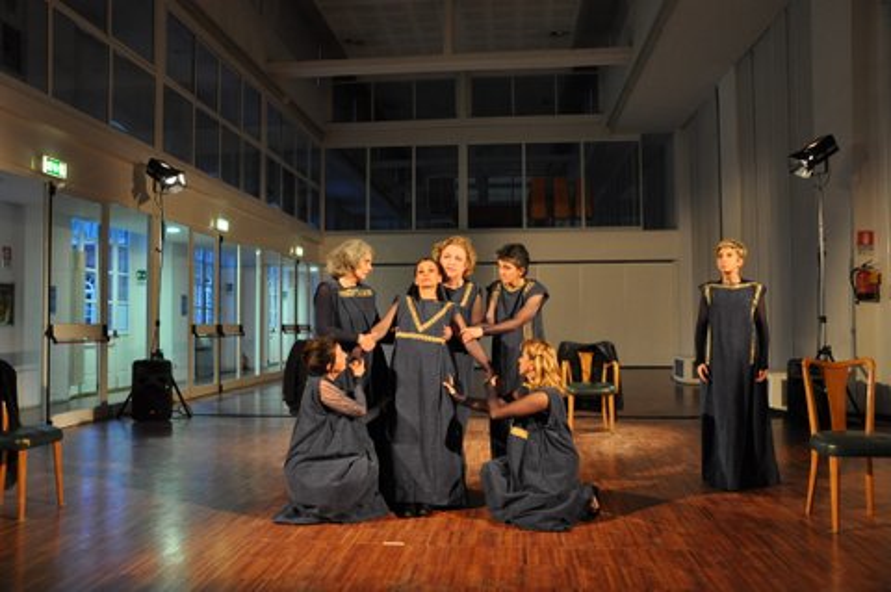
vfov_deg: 41.6
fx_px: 779
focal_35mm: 32
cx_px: 446
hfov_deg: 59.5
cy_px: 296
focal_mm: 21
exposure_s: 1/8
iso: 1000
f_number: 3.8
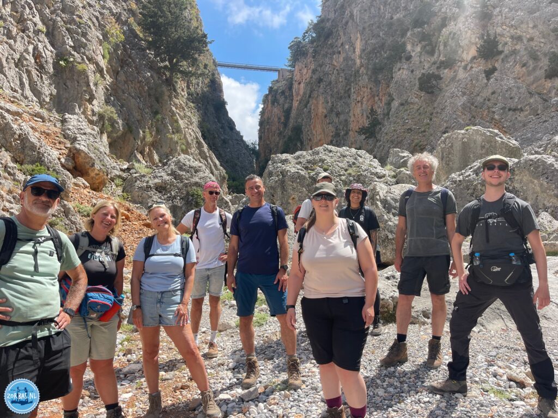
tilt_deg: +4.8
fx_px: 403
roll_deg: +1.0
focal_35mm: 25
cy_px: 209
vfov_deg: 54.9
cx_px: 279
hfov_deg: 69.4
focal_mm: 5.1
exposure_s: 1/1852
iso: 32
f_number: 1.6
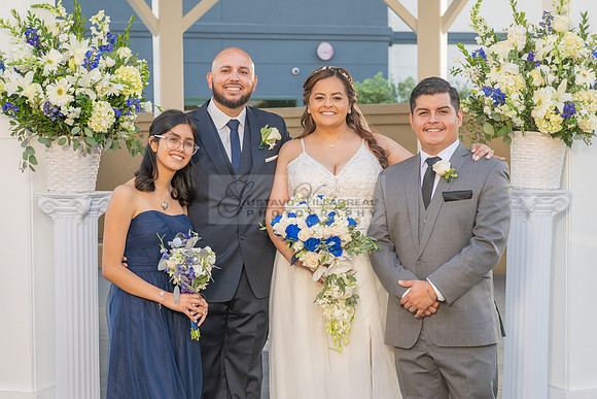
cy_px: 222
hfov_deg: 29.3
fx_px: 1144
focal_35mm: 69
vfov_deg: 19.8
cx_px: 298
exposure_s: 1/160
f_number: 5
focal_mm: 62
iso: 200
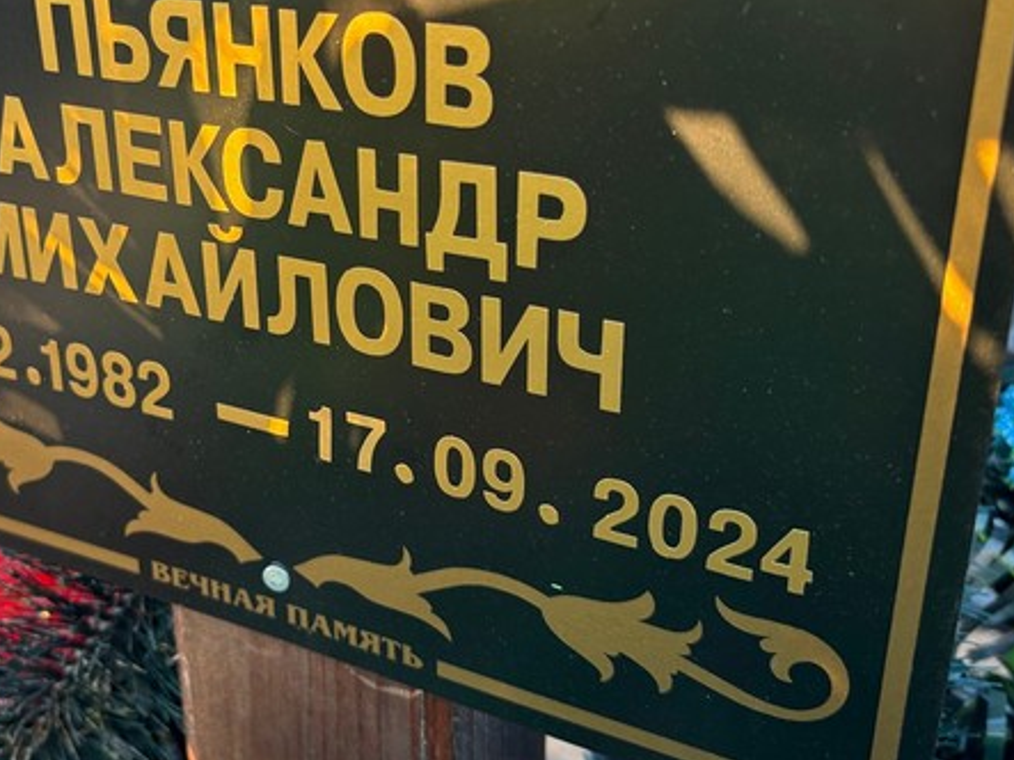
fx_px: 1376
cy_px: 277
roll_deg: +0.5
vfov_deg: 30.7
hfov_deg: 39.7
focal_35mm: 47
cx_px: 298
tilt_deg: -27.1
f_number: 1.6
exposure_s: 1/121
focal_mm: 5.96
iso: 64
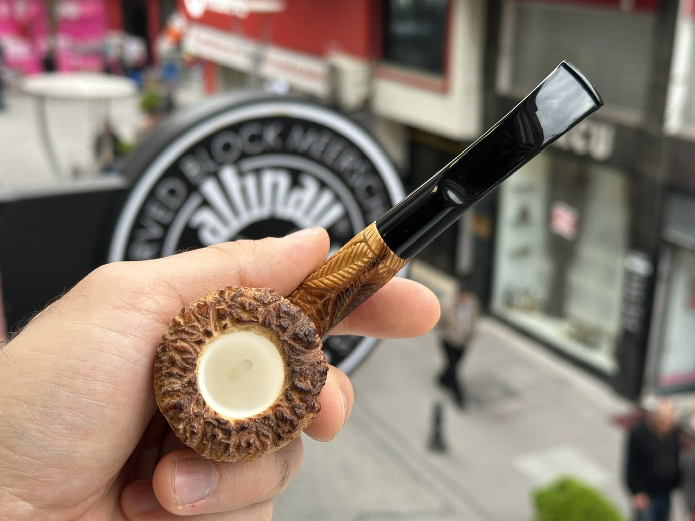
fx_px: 964
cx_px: 348
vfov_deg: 30.3
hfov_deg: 39.7
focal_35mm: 48
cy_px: 260
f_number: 1.78
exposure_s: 1/174
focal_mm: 6.86
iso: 64
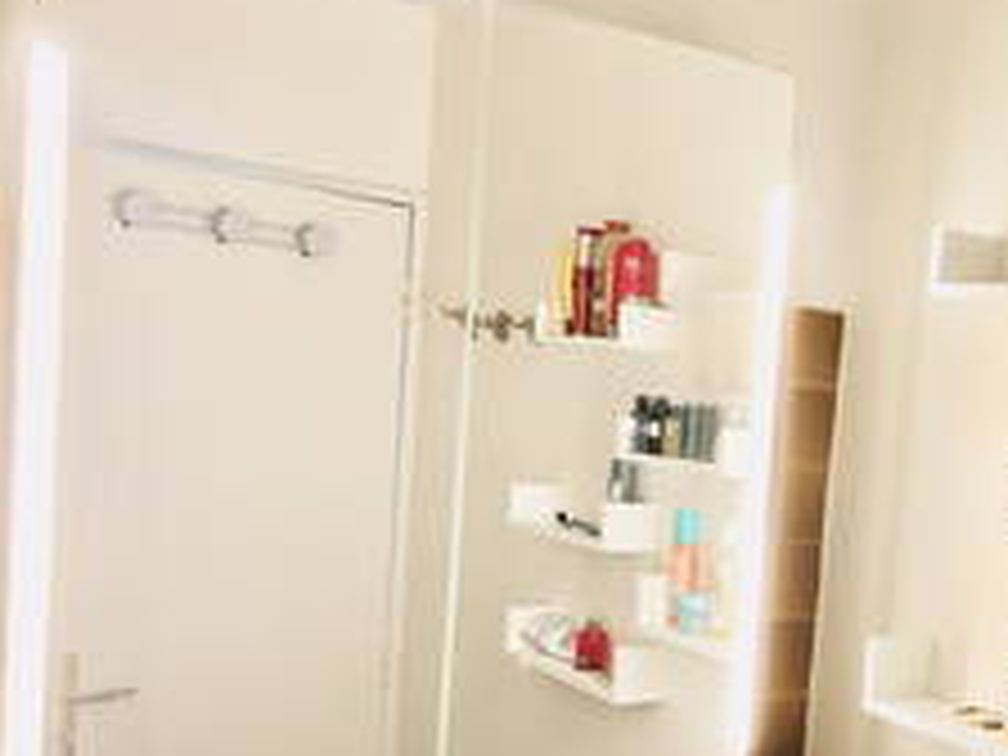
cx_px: 770
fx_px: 1310
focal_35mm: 45
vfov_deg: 31.9
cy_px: 504
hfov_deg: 40.7
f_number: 1.8
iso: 50
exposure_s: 1/17
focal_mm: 3.99
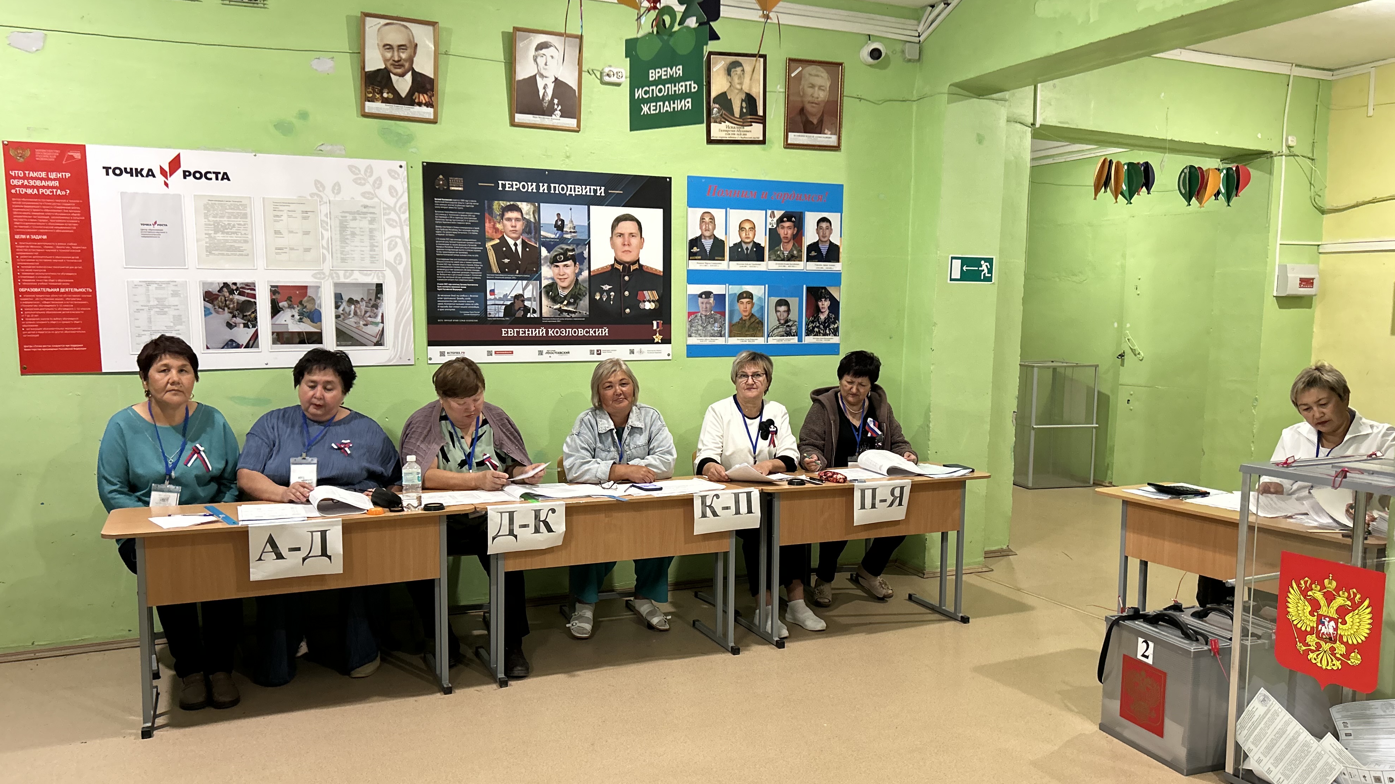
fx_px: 1073
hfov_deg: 66.1
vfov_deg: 40.2
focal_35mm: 29
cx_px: 707
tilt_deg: -6.5
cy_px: 414
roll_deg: +0.5
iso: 400
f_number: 1.5
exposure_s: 1/33
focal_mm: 5.7
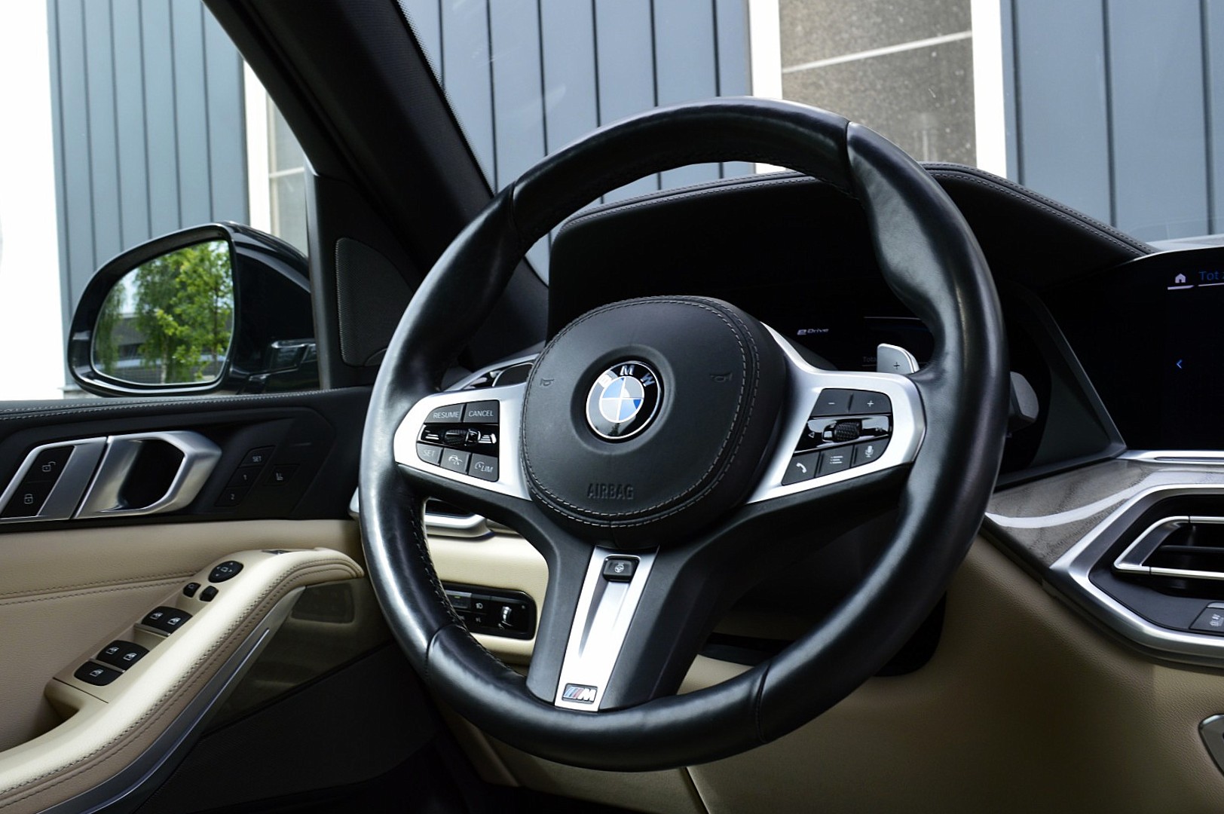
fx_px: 1019
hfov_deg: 62.0
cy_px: 407
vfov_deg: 43.5
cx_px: 612
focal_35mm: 30
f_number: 9
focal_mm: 20
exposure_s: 1/125
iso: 400
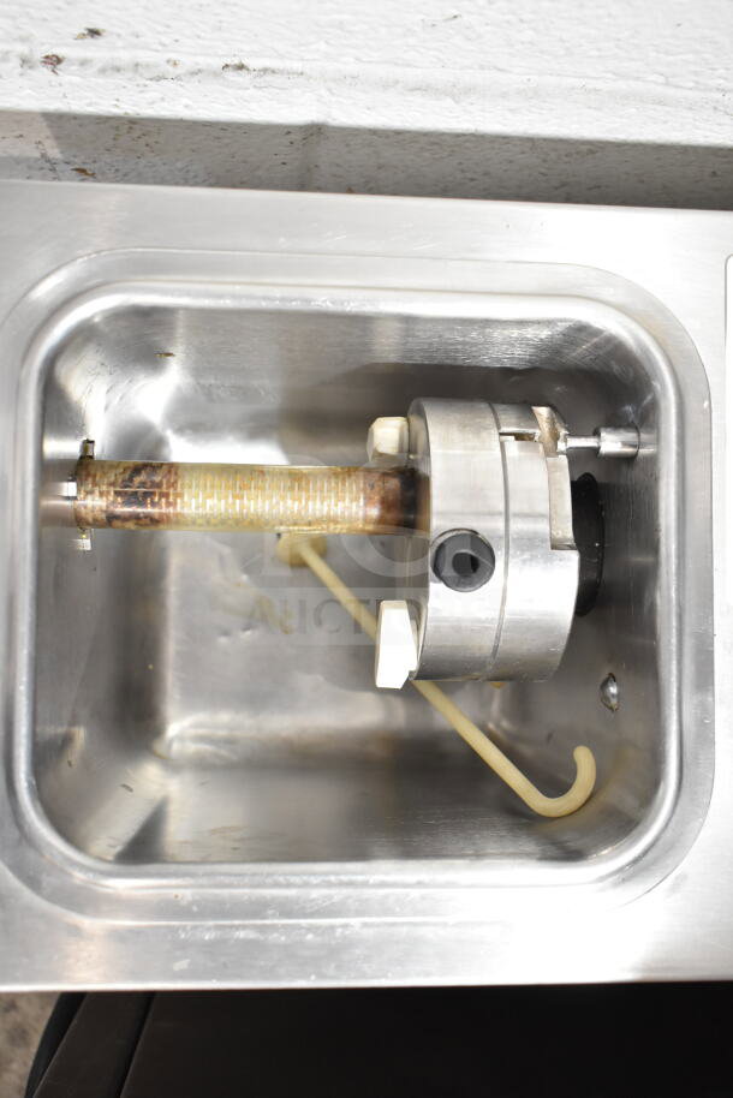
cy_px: 549
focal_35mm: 36
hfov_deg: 36.9
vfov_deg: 53.1
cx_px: 366
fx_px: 1099
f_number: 4
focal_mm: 24
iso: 1600
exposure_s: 1/60
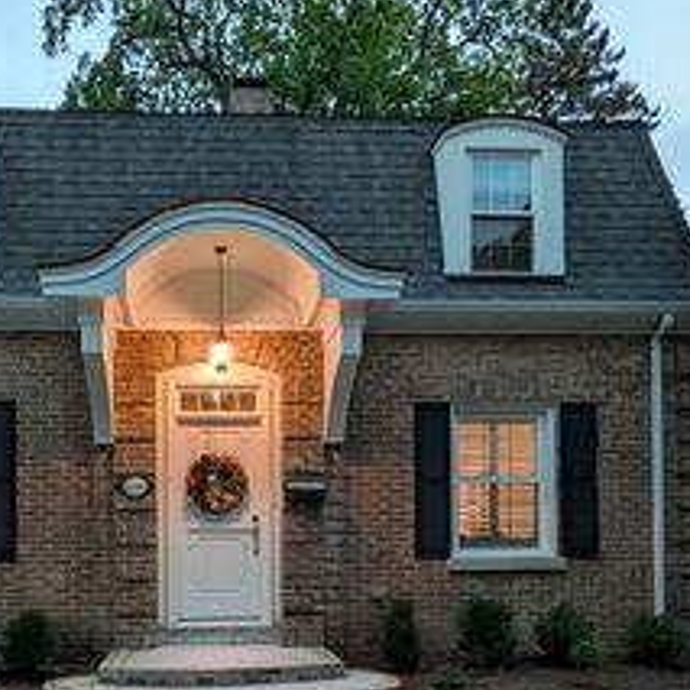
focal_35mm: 29
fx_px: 654
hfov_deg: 54.3
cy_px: 536
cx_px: 220
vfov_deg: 52.6
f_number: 2.2
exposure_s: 1/25.7
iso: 175
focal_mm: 1.85
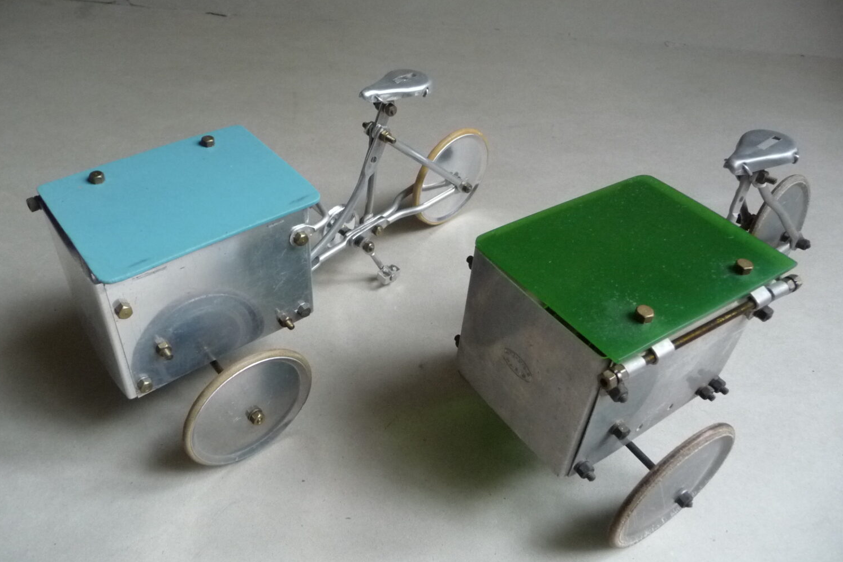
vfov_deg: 43.6
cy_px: 283
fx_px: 702
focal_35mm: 30
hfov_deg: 61.9
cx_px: 410
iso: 400
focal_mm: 4.7
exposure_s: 1/13
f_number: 3.3
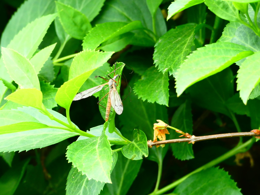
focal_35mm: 291
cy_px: 98
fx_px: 2186
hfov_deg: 6.8
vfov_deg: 5.1
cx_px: 130
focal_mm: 52.2
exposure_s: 1/80
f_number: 5.5
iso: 250
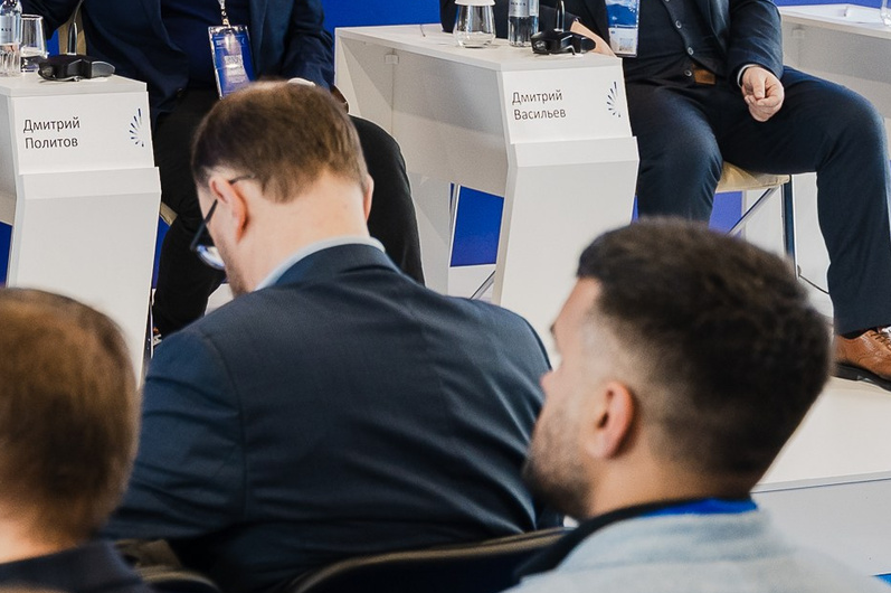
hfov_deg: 13.6
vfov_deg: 9.3
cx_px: -393
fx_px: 3536
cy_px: -262
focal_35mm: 143
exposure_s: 1/200
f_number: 3.2
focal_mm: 41
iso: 1600
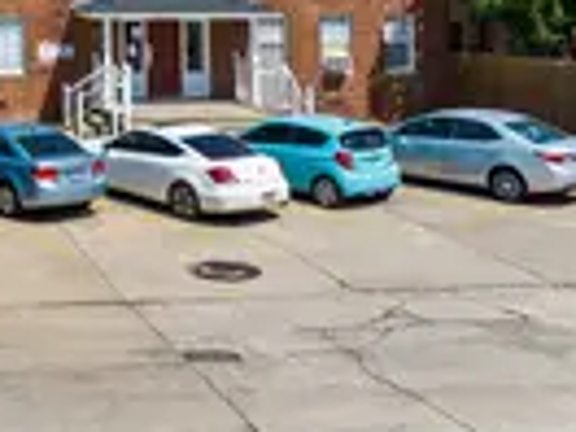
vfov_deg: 19.5
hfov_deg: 23.9
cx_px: -203
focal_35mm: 70
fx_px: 1165
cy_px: -118
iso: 100
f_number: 2.8
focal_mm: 12.29
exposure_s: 1/1250
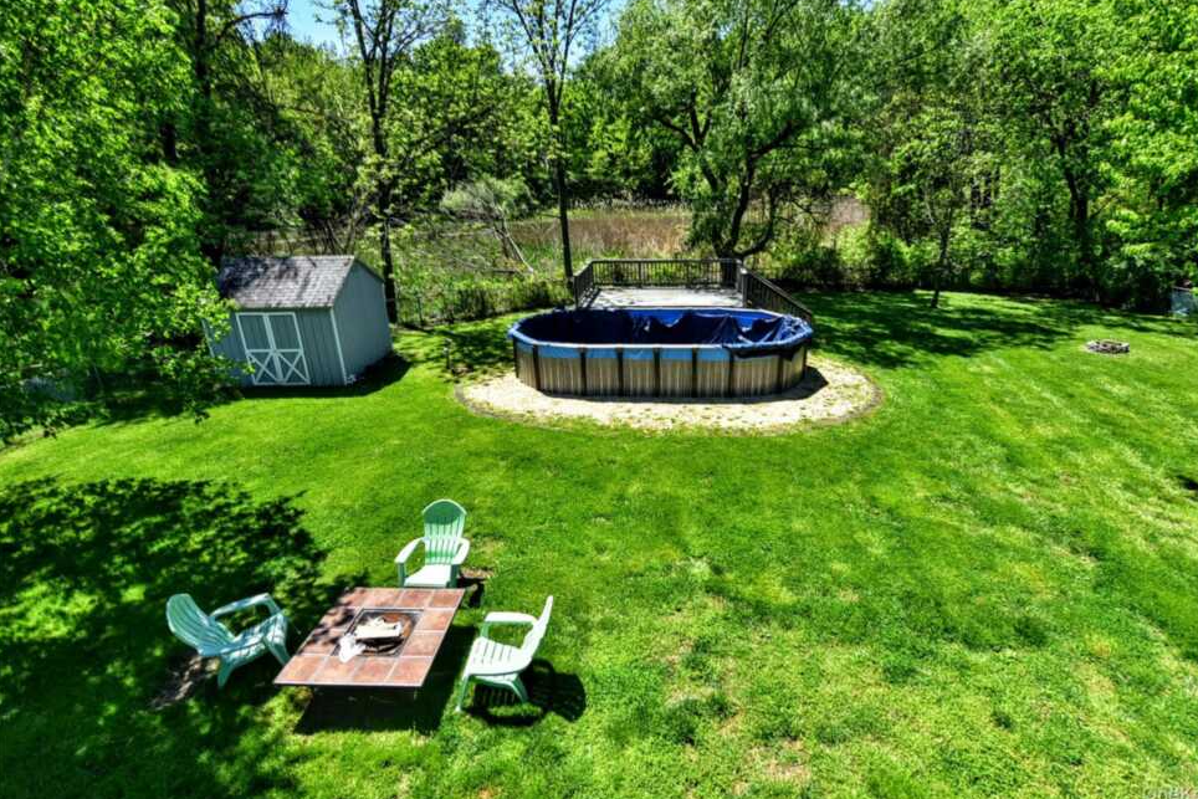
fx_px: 566
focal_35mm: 17
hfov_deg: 93.2
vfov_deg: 70.4
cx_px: 633
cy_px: 385
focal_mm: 16
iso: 560
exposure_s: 1/4000
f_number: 4.5
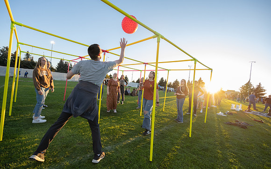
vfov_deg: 74.5
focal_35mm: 15
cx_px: 131
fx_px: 111
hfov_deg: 101.2
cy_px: 85
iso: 640
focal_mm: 14
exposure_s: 1/400
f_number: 4.5
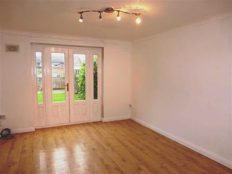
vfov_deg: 56.8
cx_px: 116
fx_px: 161
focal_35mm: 24
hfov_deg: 71.6
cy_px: 87
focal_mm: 4.3
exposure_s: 1/60
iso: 200
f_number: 3.3
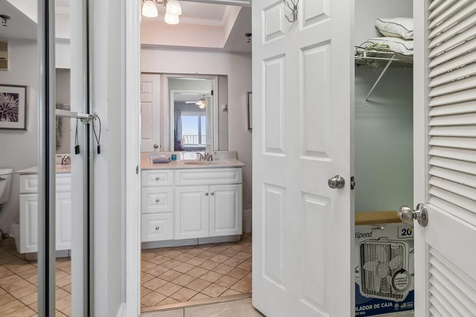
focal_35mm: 21
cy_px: 126
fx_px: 278
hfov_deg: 81.1
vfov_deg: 58.9
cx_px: 252
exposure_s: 1/15
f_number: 7.1
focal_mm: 10
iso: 100
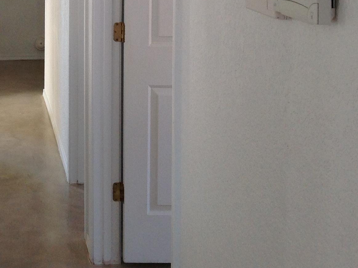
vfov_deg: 18.2
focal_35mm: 78
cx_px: -5
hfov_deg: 23.9
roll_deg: -0.2
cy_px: -22
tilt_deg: -3.4
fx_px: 806
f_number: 2.4
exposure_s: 1/60
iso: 64
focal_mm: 4.28
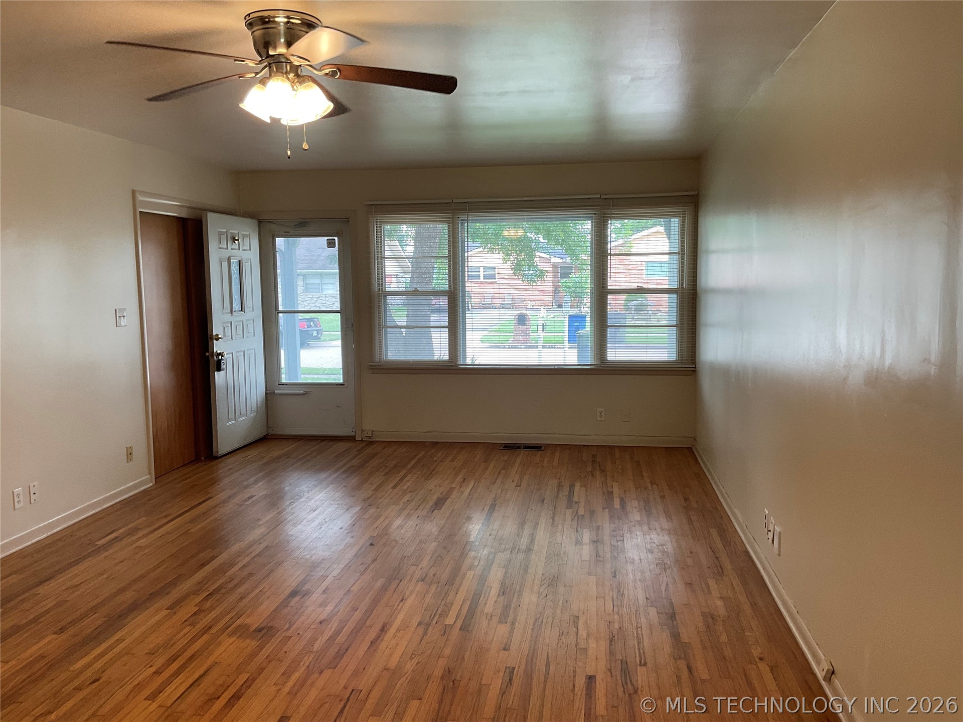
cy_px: 361
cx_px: 482
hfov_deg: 61.7
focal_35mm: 29
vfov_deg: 48.2
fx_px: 807
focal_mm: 3
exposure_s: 1/60
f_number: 1.8
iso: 50
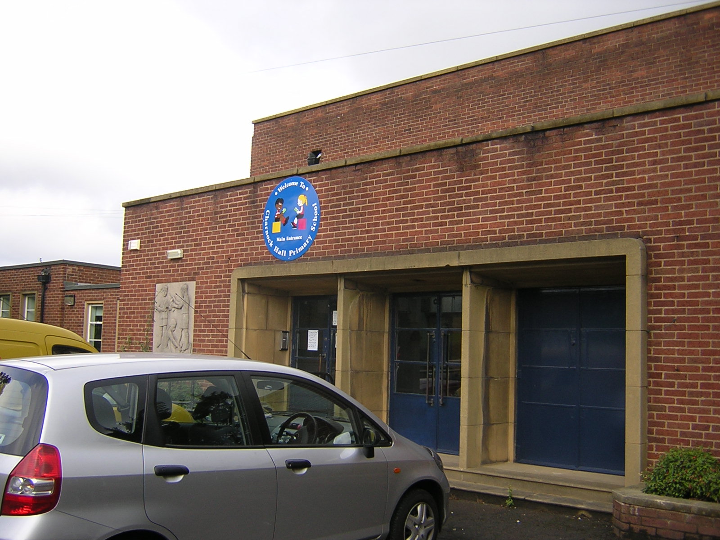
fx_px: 749
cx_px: 360
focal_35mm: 36
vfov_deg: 39.7
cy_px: 270
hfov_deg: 51.4
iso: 100
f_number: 2.6
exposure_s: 1/330
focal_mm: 4.7
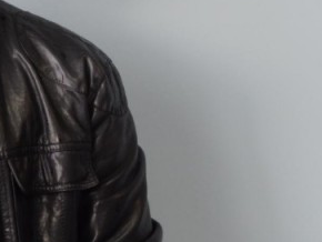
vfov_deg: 5.8
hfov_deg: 7.7
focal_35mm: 254
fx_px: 2365
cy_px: -44
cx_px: -98
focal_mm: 50
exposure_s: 1/200
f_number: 2.2
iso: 320
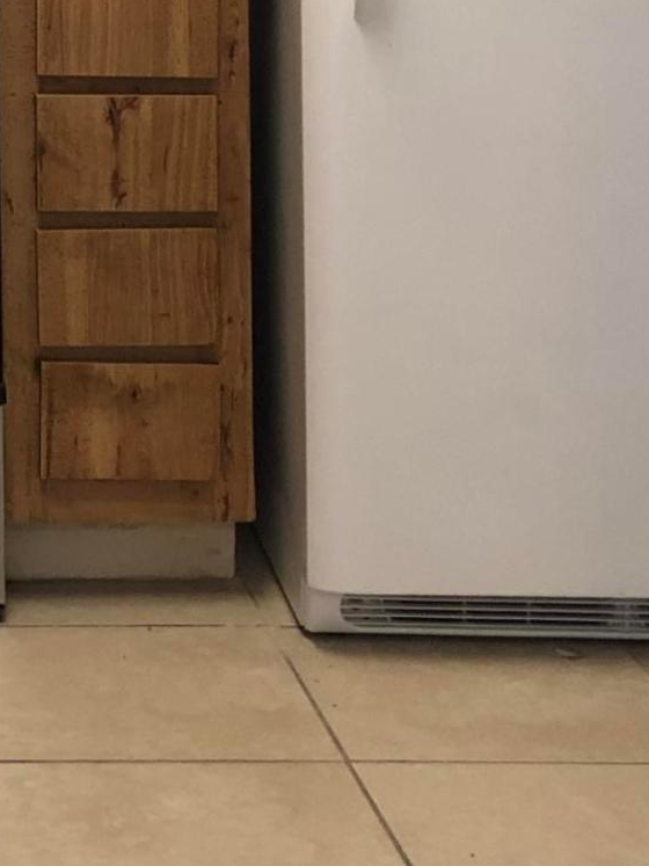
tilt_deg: -0.1
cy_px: -299
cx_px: -348
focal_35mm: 108
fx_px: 2701
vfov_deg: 17.0
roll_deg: +1.2
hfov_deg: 12.9
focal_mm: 3.99
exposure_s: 1/15
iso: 50
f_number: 1.8
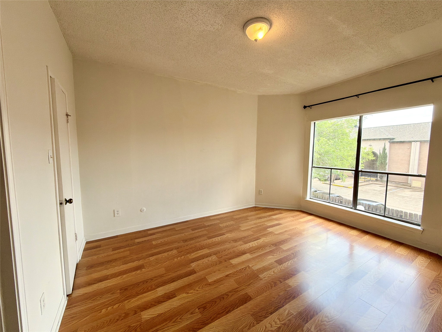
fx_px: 179
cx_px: 221
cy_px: 166
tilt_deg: -5.3
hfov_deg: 102.1
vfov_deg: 85.7
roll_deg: +0.4
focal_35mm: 14
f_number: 2.2
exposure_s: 1/121
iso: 64
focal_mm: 2.22
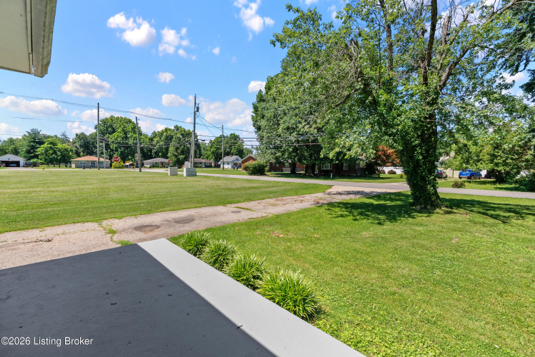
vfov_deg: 73.8
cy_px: 178
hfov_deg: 96.7
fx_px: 238
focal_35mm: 16
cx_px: 268
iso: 400
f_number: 11
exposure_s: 1/125
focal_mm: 16
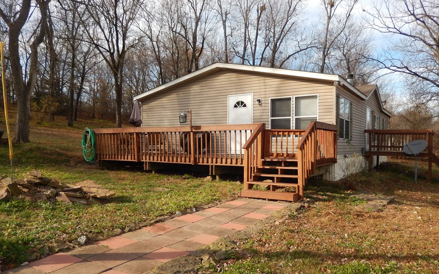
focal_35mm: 27
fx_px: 323
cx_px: 221
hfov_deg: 68.4
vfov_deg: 46.0
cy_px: 150
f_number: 3.4
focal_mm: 4.5
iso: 125
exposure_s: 1/640
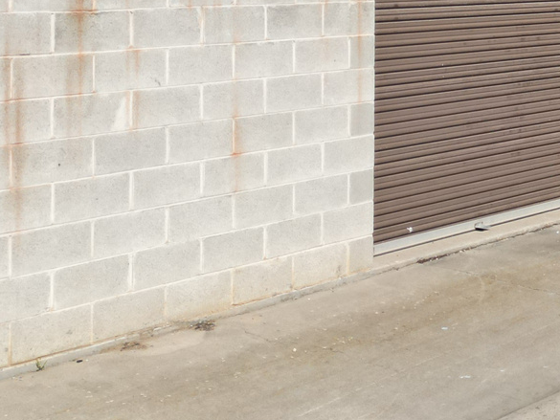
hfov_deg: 20.9
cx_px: 757
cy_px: -18
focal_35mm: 84
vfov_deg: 17.1
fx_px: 1359
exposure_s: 1/4000
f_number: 1.7
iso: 120
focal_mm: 6.72
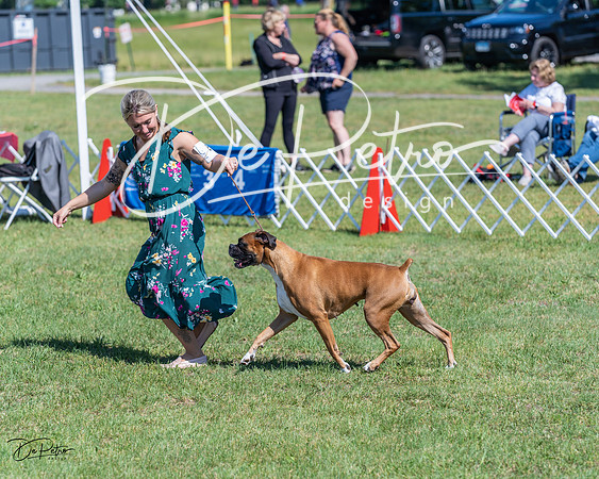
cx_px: 300
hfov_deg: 13.7
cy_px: 240
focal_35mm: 141
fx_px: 2495
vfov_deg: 11.0
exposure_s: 1/1000
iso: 100
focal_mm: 125
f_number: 4
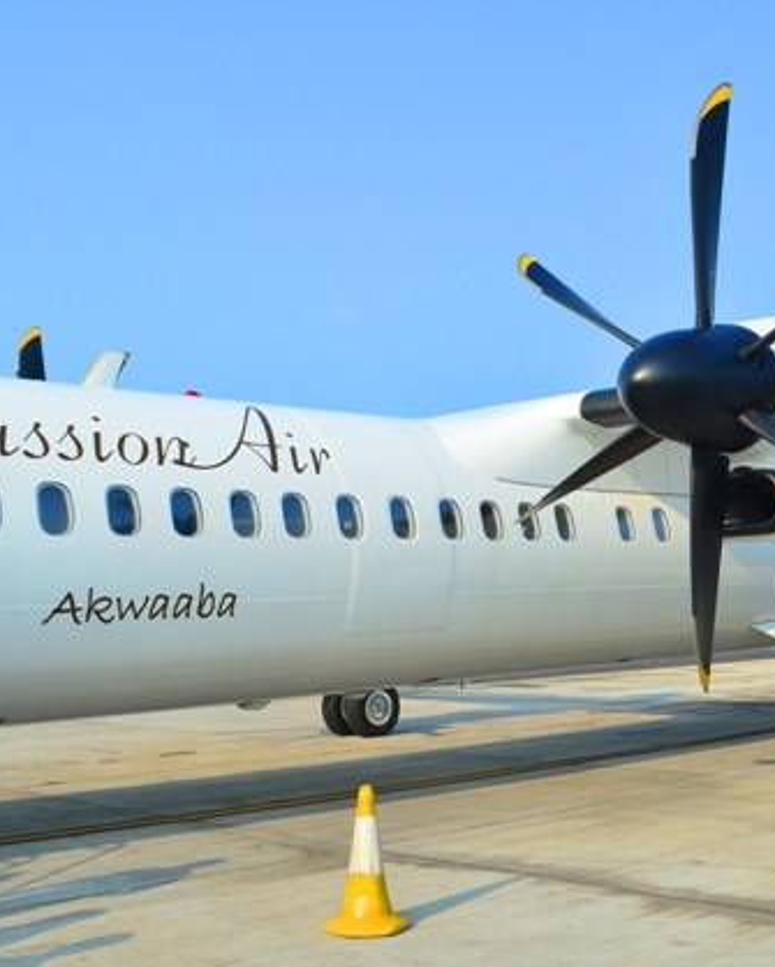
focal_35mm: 43
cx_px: 474
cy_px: 484
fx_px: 1232
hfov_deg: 34.8
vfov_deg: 42.9
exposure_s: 1/250
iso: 250
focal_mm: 20
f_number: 10
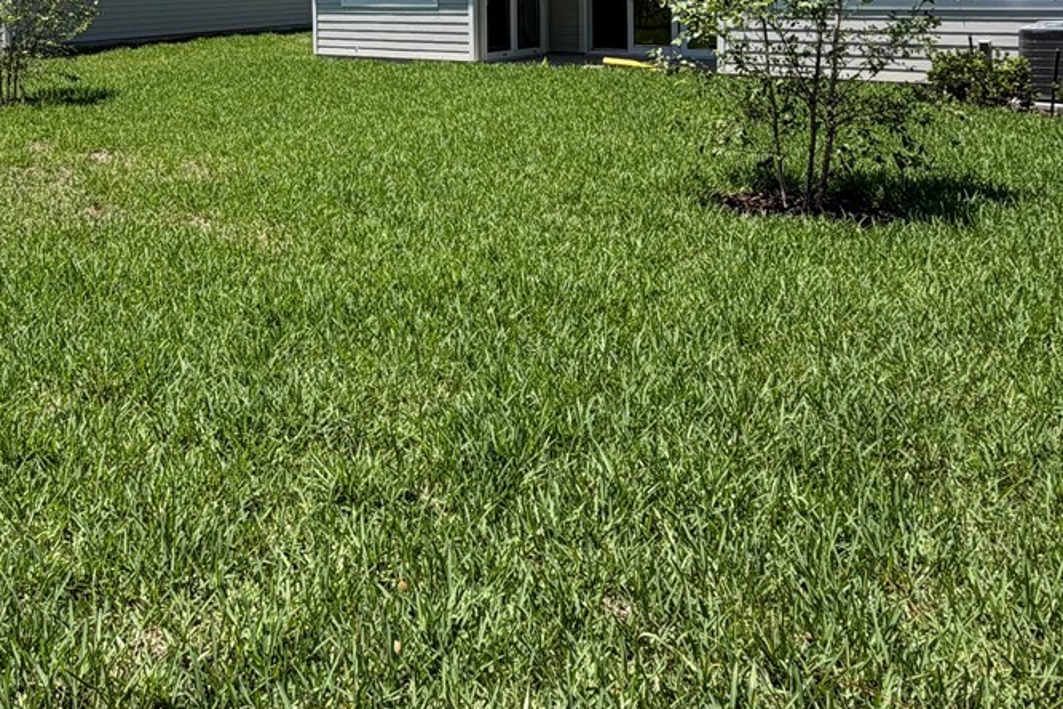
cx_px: 354
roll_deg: +1.1
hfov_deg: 53.4
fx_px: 1033
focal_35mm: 35
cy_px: 10
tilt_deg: -0.8
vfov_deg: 34.6
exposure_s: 1/770
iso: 20
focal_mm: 2.22
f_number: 2.2
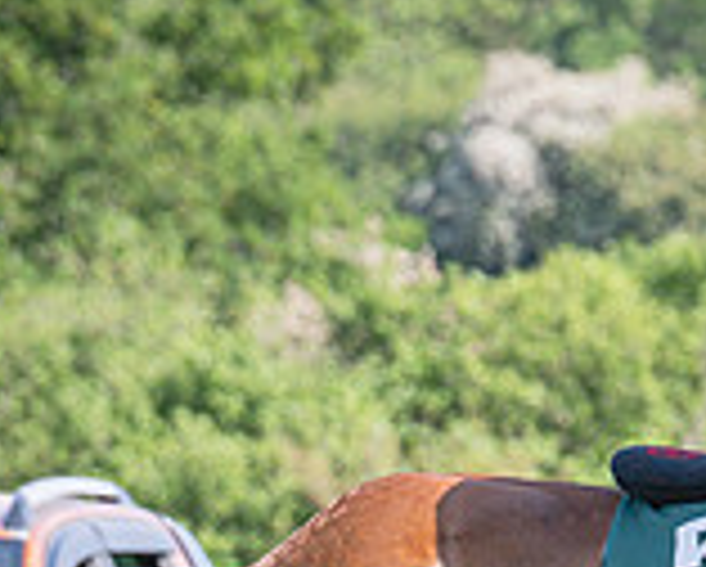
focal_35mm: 786
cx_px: 857
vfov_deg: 2.0
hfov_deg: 2.5
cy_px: 788
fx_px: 16444
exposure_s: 1/1600
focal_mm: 130
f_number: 4.5
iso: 400
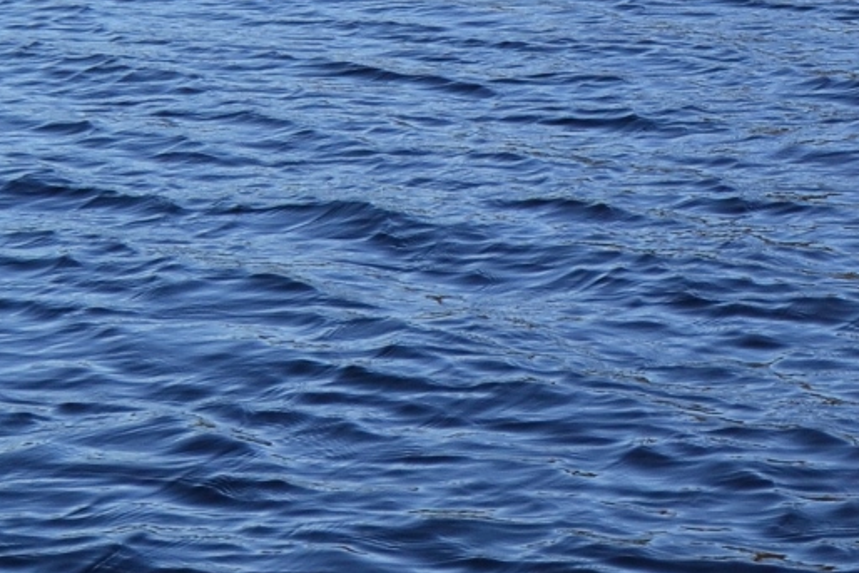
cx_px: 1357
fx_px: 3532
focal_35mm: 148
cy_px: -214
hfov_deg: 13.0
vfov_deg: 9.1
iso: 100
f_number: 7.1
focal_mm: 20
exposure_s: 1/200
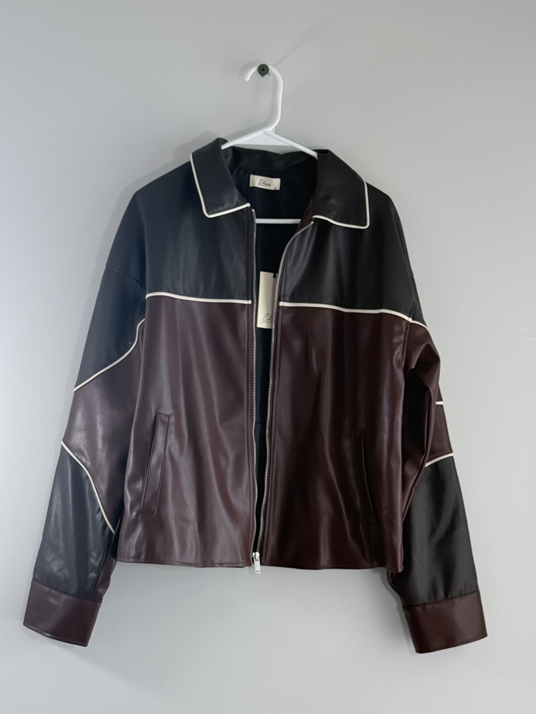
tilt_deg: +0.6
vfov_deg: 39.7
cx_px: 268
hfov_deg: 30.3
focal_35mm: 48
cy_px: 357
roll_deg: -1.4
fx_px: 991
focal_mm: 6.76
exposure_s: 1/242
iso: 125
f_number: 1.78
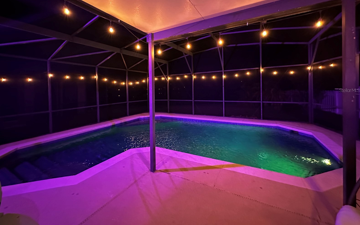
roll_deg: +1.9
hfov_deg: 101.5
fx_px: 147
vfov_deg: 74.0
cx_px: 179
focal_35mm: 15
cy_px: 90
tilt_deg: +0.5
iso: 1250
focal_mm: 2.22
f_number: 2.2
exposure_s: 1/30
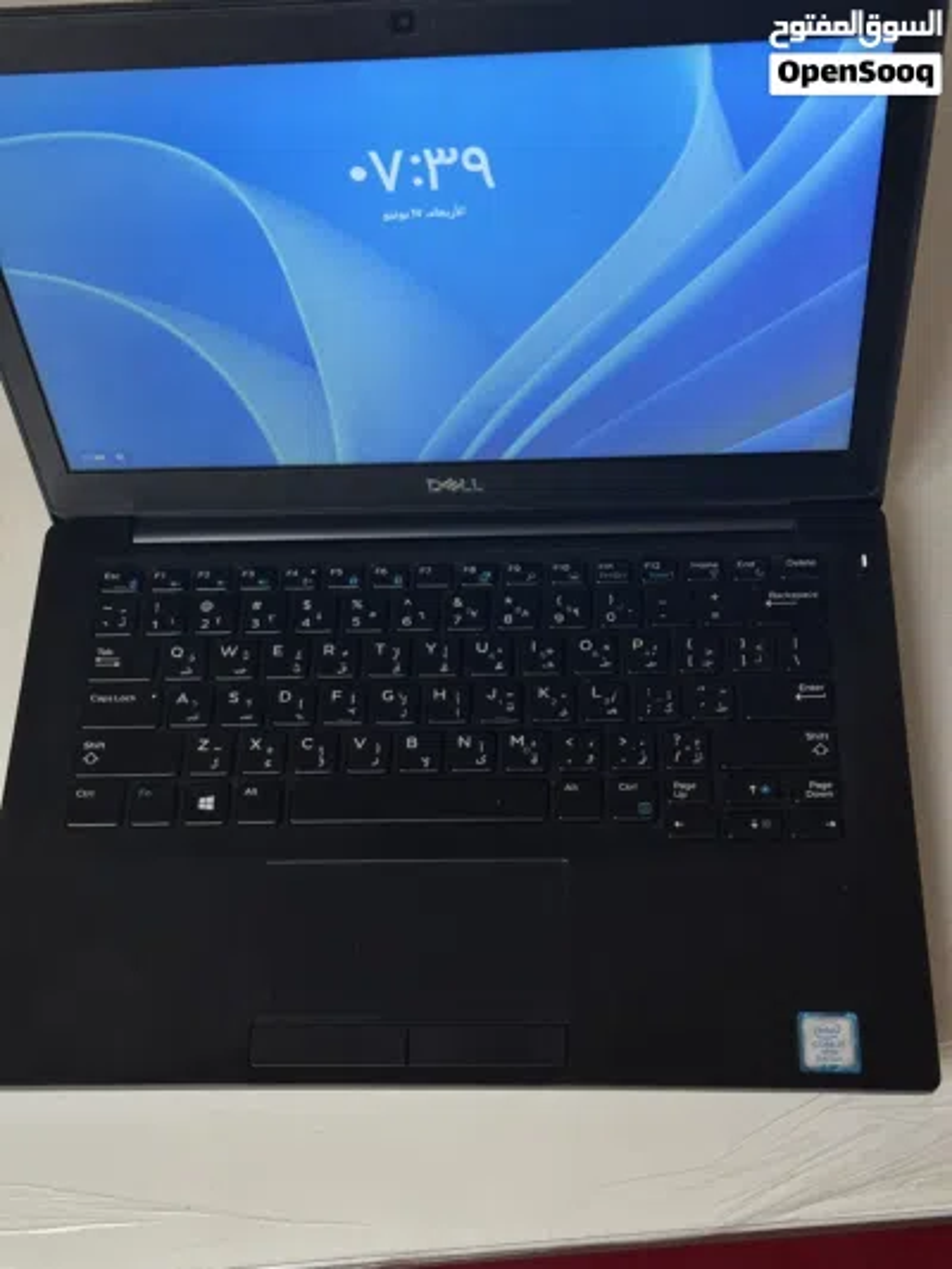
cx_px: 476
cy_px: 634
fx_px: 1759
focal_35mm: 48
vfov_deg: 39.6
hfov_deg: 30.3
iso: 250
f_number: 1.78
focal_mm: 6.86
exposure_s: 1/60
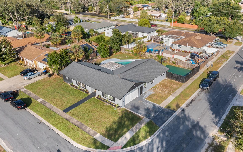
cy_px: 76
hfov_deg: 64.6
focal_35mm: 29
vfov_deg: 43.2
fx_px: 192
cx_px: 121
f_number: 4.5
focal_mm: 10.26
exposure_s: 1/200
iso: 200
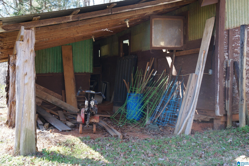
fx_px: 300
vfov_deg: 30.7
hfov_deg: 45.0
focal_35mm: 44
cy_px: 83
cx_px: 124
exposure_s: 1/60
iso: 125
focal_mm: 29
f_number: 4
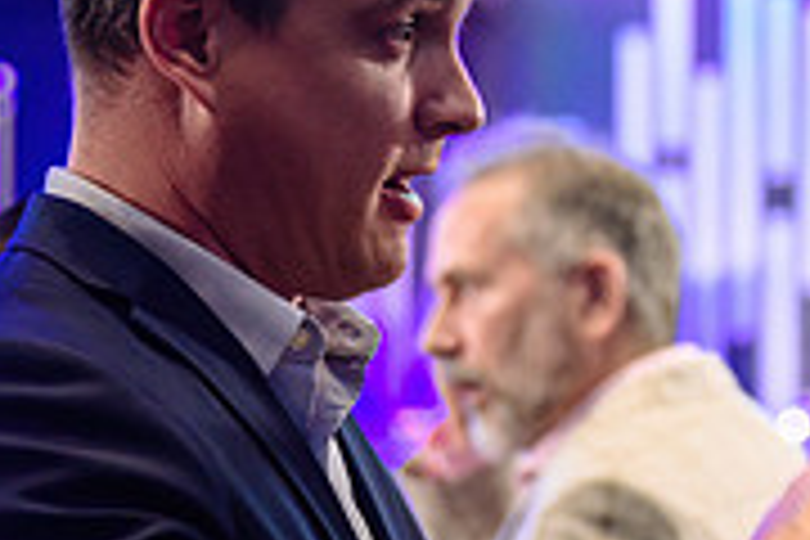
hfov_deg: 10.6
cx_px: 819
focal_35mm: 193
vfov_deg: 7.1
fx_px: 4342
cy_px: 484
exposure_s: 1/60
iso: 1600
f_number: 2.8
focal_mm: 60
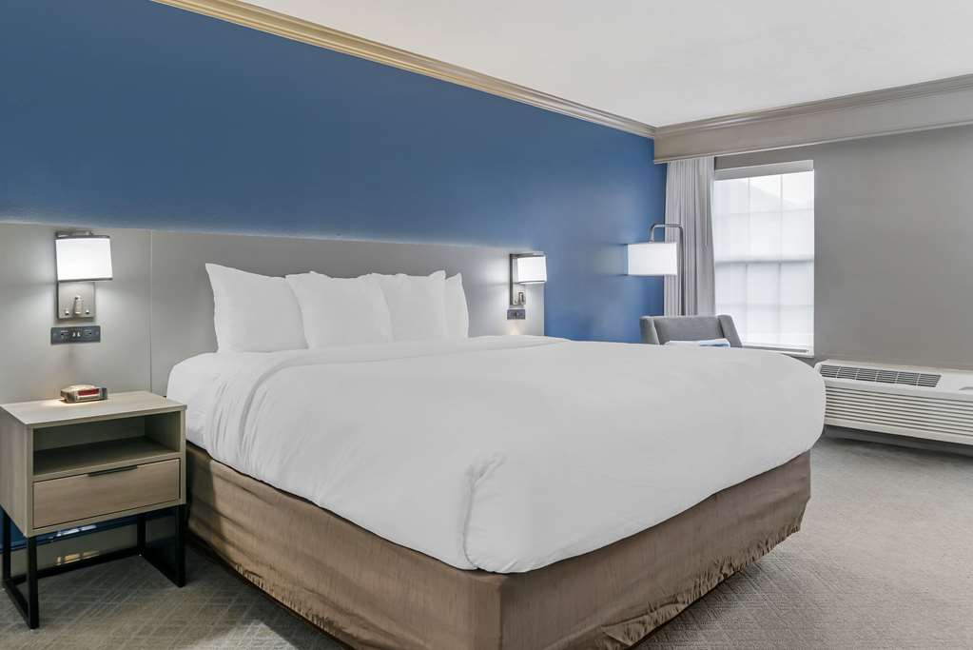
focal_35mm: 24
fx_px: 649
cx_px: 486
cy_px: 325
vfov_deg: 53.2
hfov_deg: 73.7
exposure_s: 1/3
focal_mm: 24
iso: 400
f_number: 10
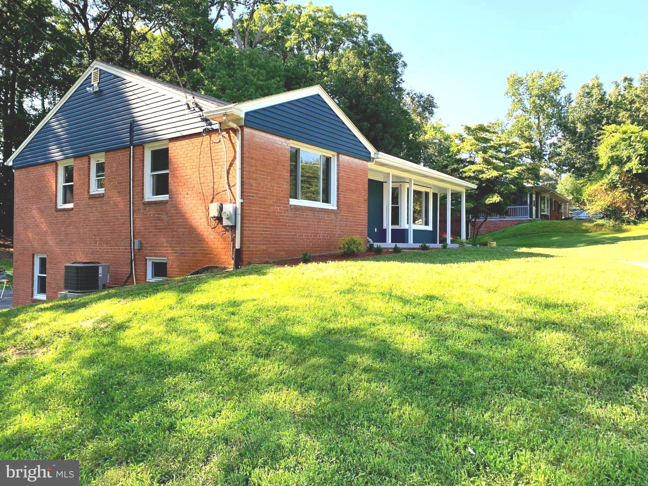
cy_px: 243
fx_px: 487
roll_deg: -1.0
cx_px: 324
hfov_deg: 67.3
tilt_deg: +1.5
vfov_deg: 53.1
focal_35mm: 26
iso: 25
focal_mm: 4.25
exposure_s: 1/350
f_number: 1.8
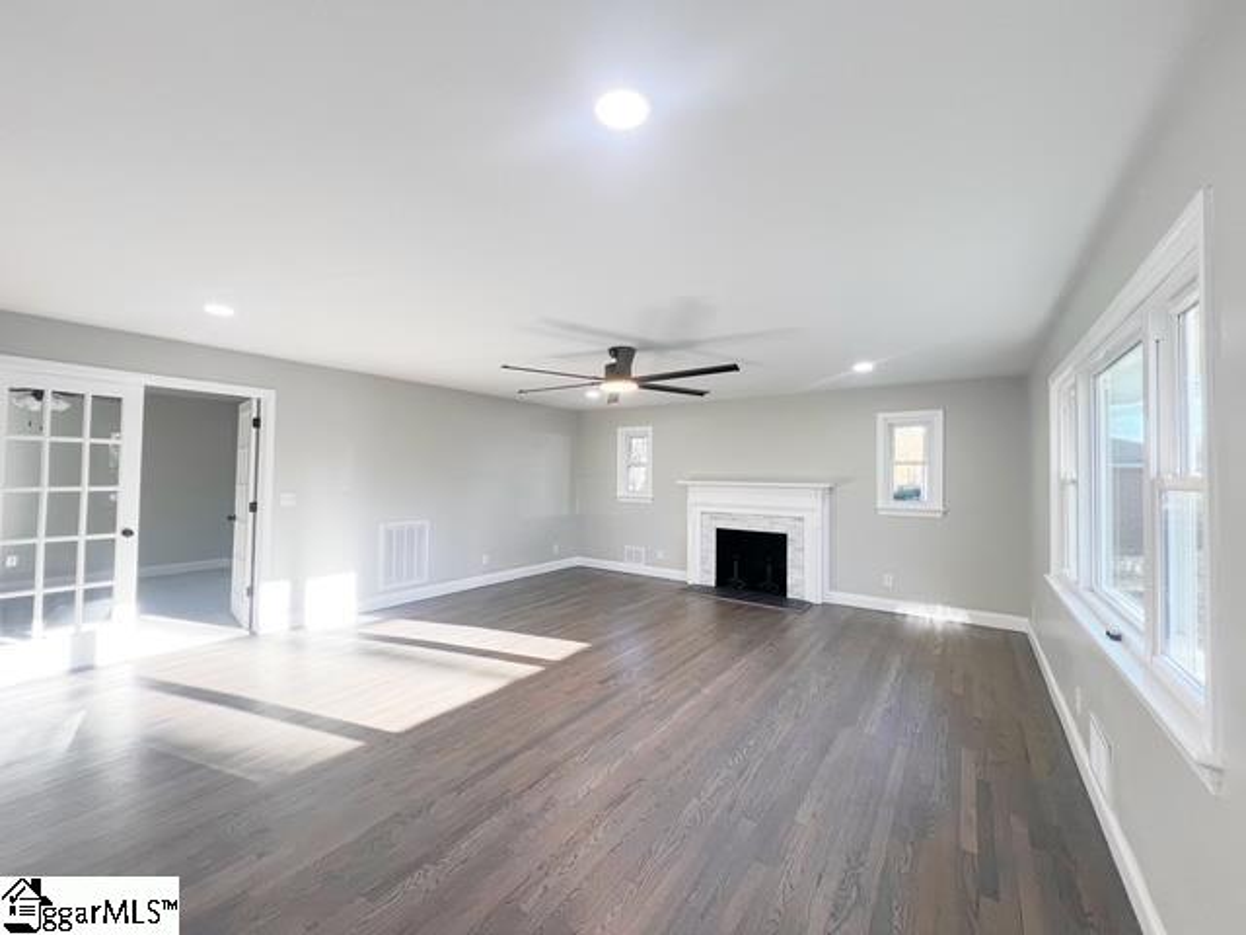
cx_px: 623
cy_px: 468
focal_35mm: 13
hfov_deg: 106.2
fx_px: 468
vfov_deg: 89.9
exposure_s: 1/120
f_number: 1.8
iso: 100
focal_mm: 1.57
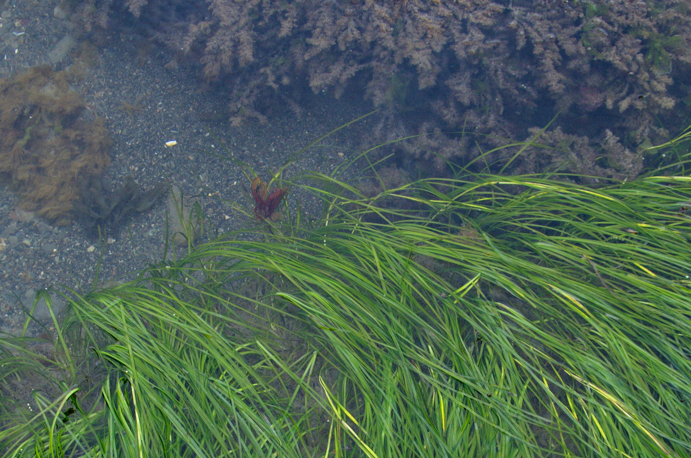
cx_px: 322
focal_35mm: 74
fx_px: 1418
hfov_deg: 27.4
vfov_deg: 18.1
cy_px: 394
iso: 360
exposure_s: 1/125
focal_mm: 22
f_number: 5.6
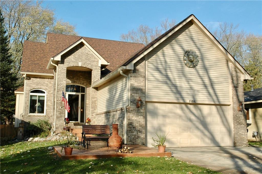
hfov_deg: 51.3
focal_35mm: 38
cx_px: 131
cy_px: 87
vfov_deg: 35.4
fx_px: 273
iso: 400
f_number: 10
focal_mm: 25
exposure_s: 1/400
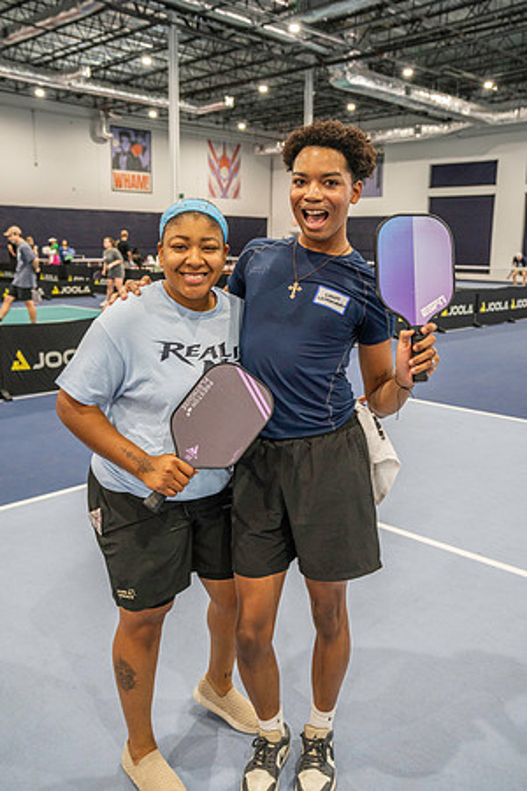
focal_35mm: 32
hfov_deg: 41.1
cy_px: 396
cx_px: 264
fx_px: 703
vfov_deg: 58.7
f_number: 4.5
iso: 3200
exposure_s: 1/200
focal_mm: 32
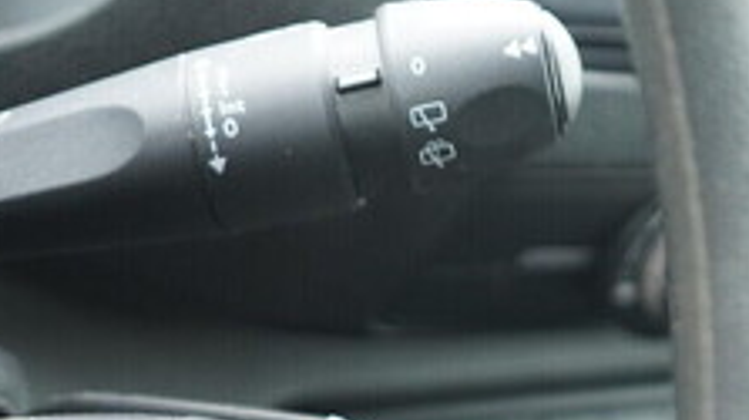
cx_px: 416
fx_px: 1845
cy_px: 408
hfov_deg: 22.9
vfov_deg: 12.8
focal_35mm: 93
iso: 1000
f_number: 2.8
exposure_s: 1/40
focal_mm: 24
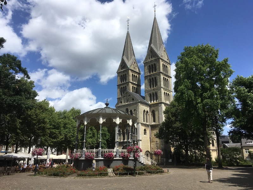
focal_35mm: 29
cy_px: 95
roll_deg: -0.2
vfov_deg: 48.2
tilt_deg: +15.7
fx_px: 212
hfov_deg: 61.7
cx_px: 126
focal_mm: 4.15
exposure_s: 1/2404
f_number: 2.2
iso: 25
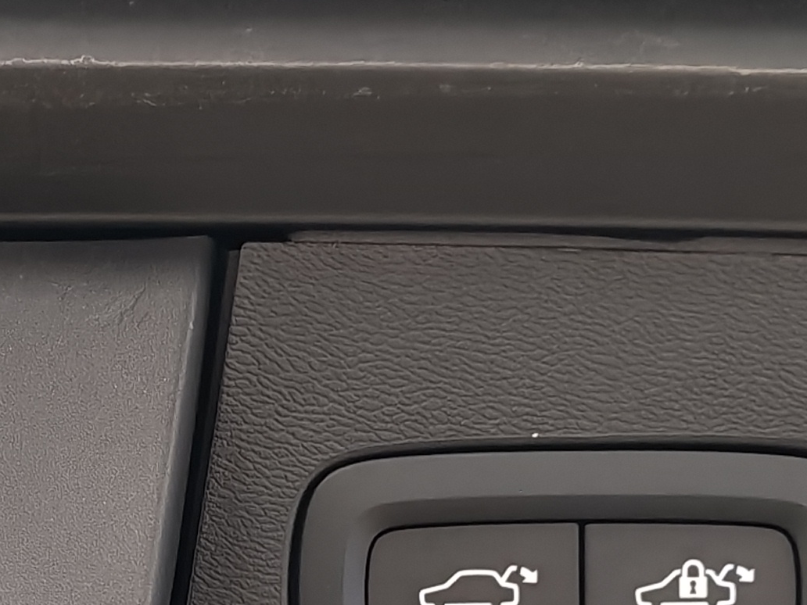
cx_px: -95
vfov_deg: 11.6
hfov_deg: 15.1
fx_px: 2961
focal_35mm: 127
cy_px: 585
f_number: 1.9
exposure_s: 1/100
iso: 584
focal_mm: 6.12
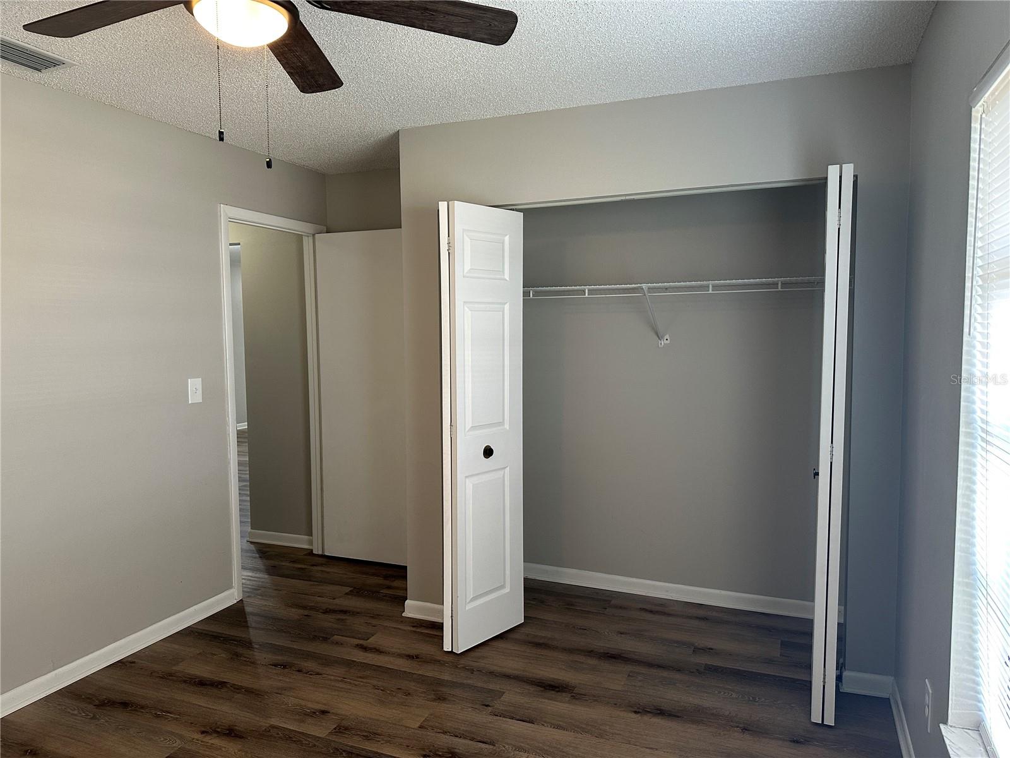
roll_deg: -0.1
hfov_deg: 71.6
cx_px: 505
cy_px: 379
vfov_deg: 56.8
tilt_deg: -4.5
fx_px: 700
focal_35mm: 24
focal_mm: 6.86
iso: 250
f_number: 1.78
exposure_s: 1/111
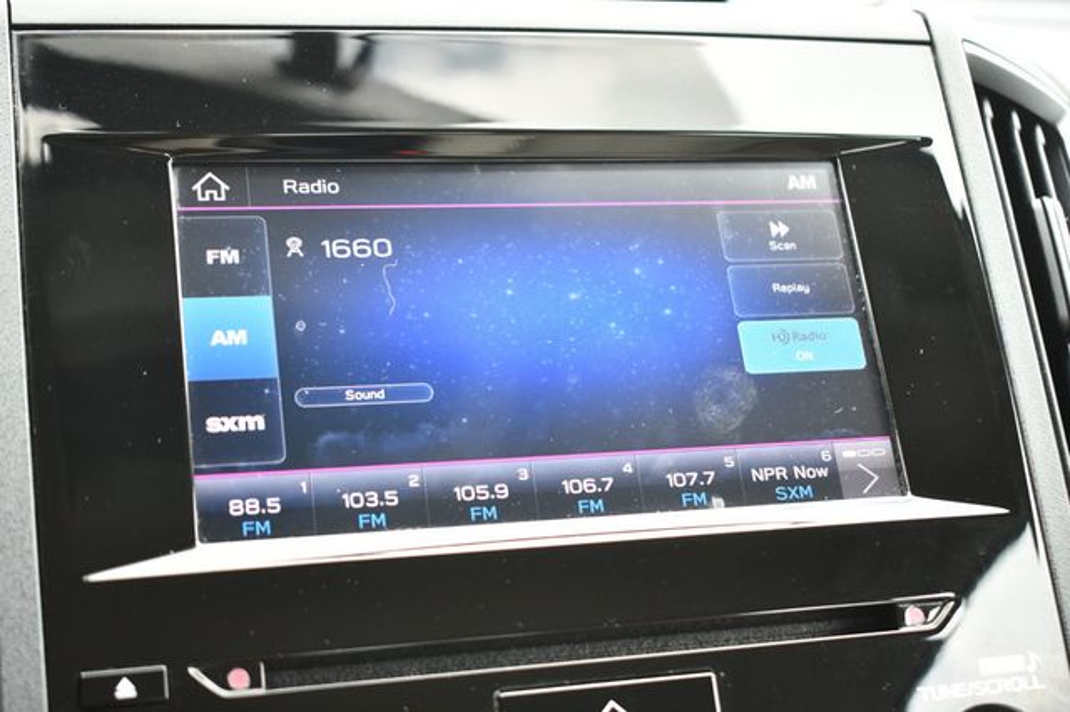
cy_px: 356
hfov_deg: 36.9
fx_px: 1604
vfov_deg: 25.0
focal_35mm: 54
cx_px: 535
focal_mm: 36
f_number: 4.8
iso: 1100
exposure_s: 1/125
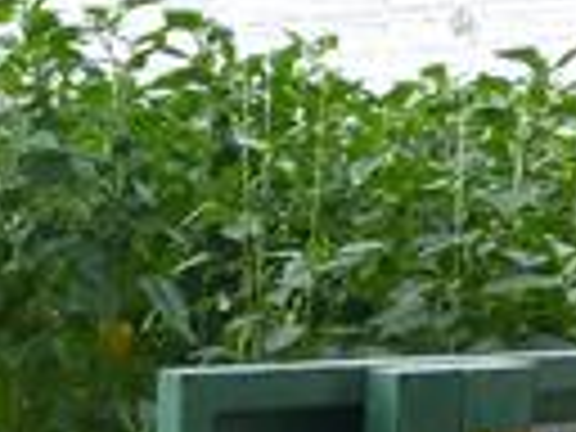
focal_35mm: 120
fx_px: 1997
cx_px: 58
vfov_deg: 10.6
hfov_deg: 16.2
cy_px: 1030
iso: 100
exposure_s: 1/160
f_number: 4
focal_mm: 4.3
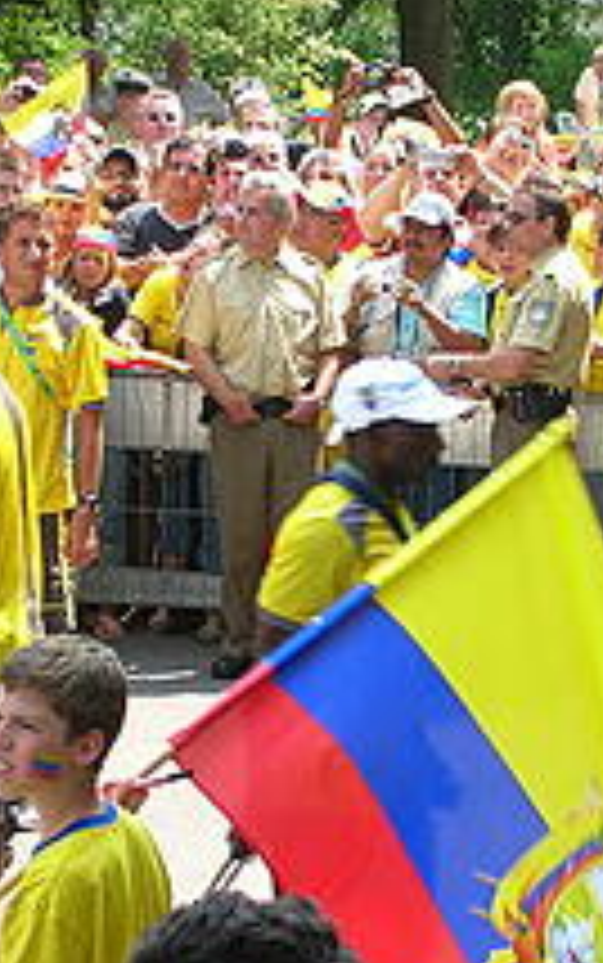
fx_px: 4805
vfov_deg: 11.4
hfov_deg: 7.1
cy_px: 572
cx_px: 621
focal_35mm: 183
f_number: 4.9
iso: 50
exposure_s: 1/61.2
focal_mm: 17.4
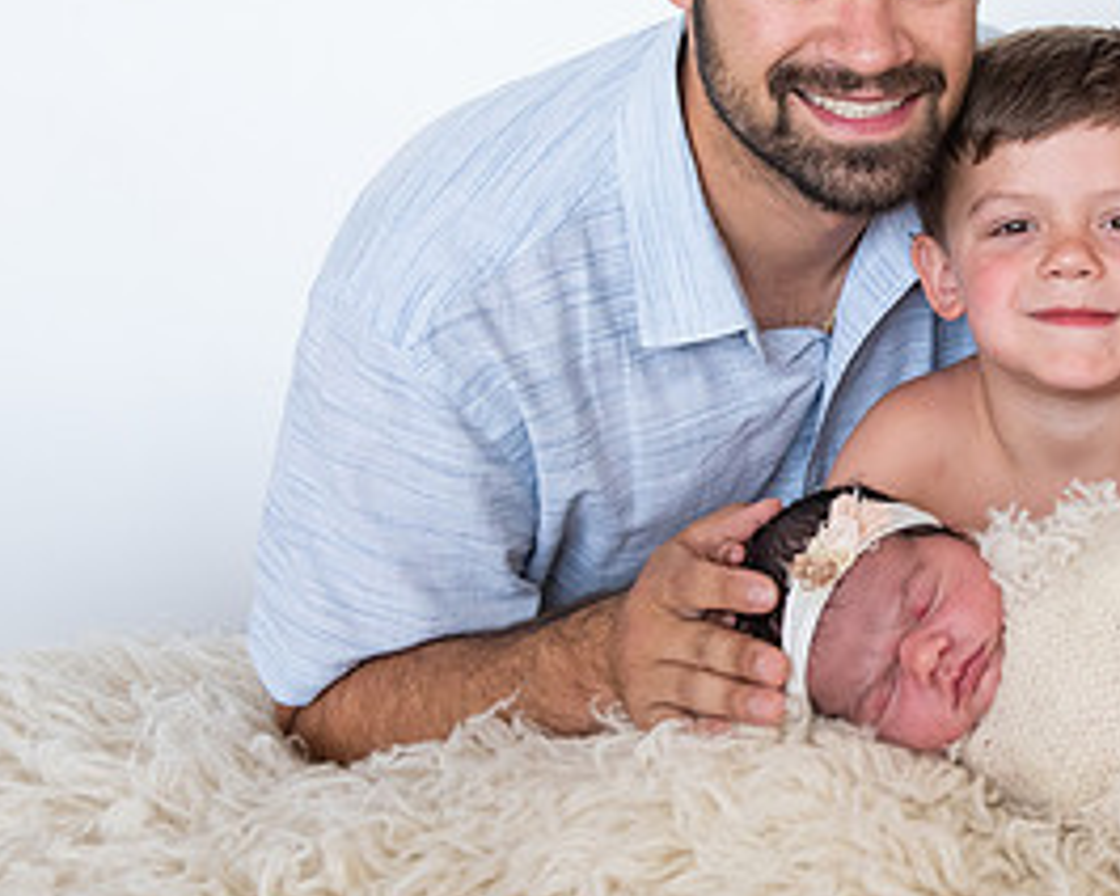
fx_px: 2387
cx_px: 1078
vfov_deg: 21.2
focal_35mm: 72
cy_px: 382
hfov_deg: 25.3
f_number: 4.5
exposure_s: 1/160
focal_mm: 35
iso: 1600
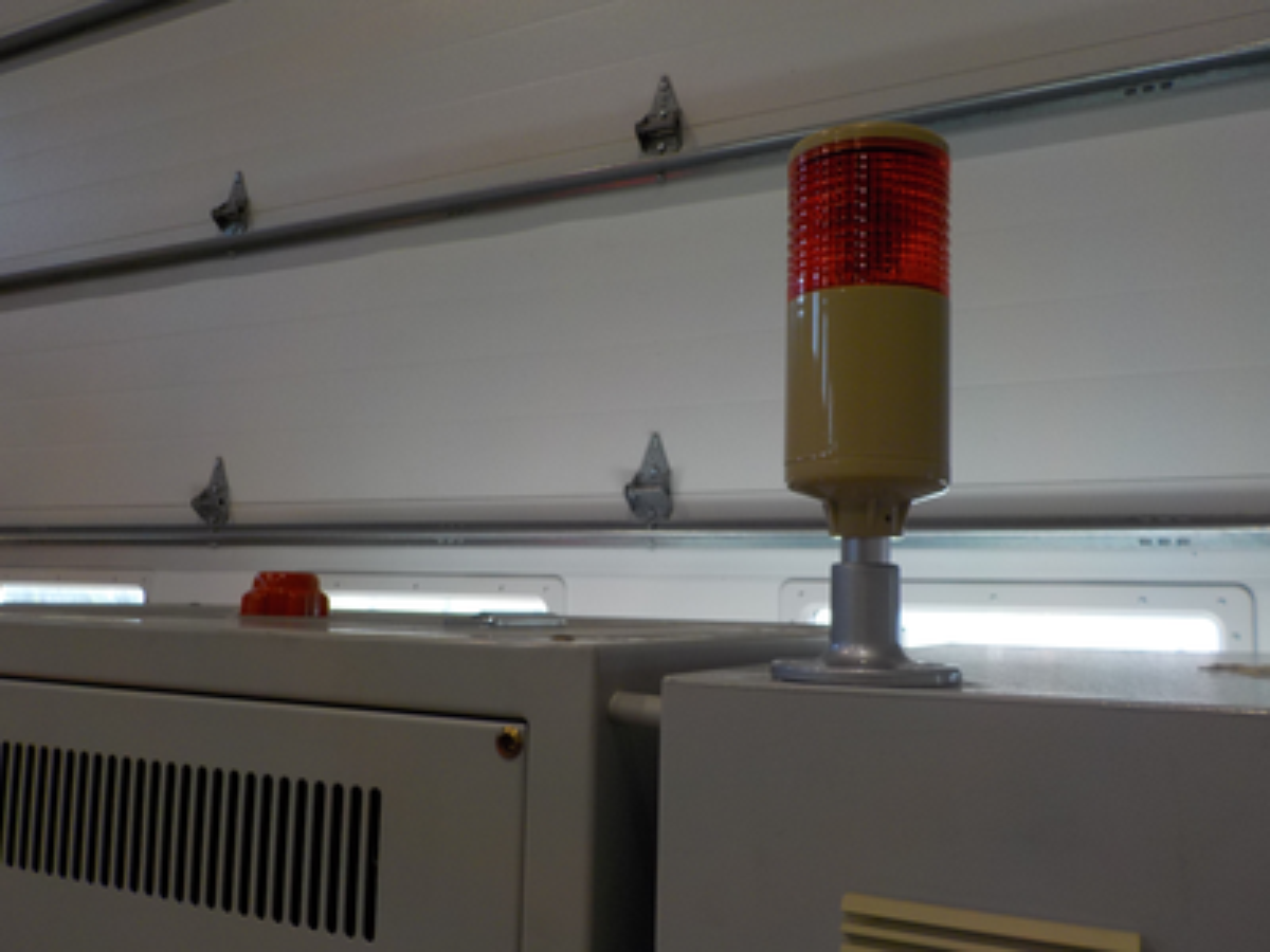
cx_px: 635
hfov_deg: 60.0
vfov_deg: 46.8
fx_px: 1101
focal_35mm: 30
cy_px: 476
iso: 125
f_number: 3.3
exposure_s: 1/100
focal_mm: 4.1
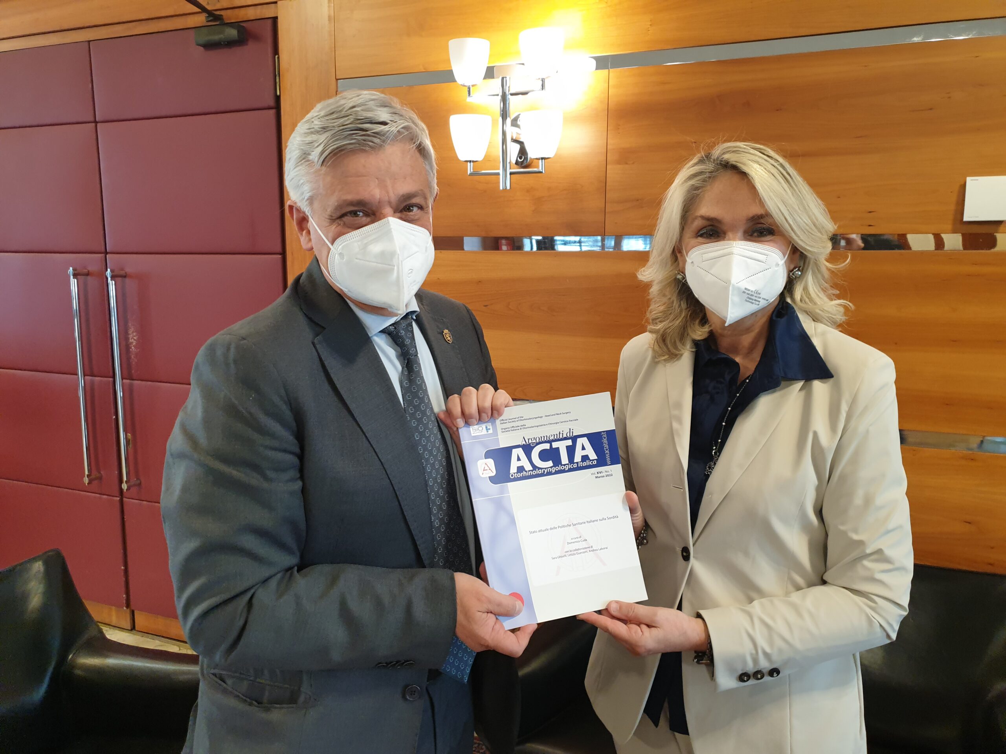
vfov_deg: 53.1
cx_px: 503
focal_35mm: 26
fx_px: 756
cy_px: 377
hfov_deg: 67.3
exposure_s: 1/50
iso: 160
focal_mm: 4.3
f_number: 2.4
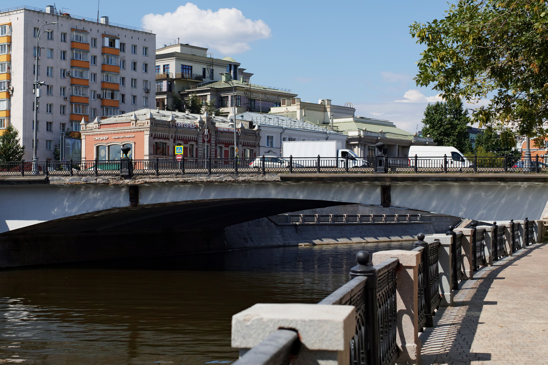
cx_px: 274
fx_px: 1005
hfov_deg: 30.5
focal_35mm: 66
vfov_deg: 20.6
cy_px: 182
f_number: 5
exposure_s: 1/800
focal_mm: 50
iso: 100
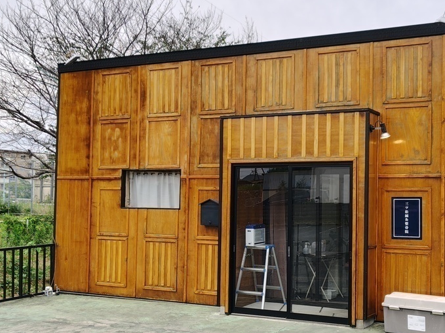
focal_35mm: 53
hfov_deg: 36.2
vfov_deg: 27.5
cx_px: 221
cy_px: 178
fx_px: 681
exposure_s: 1/490
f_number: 1.88
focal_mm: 5.56
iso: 50
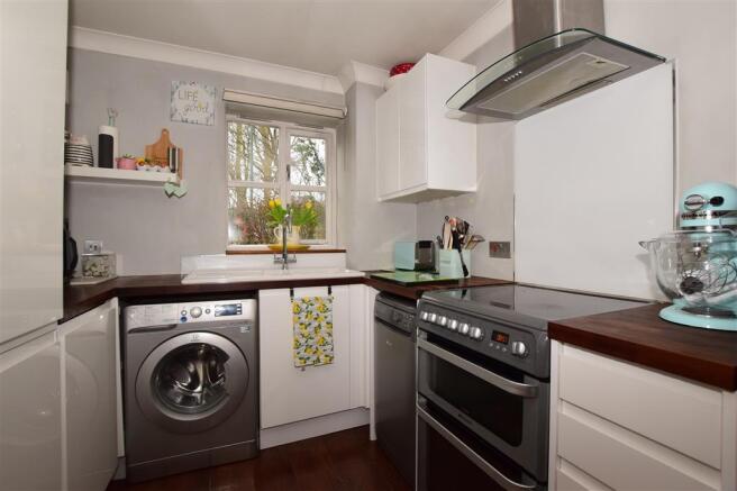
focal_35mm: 15
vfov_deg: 77.3
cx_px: 368
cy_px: 246
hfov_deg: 100.4
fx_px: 307
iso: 640
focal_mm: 10
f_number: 7.1
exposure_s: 1/30
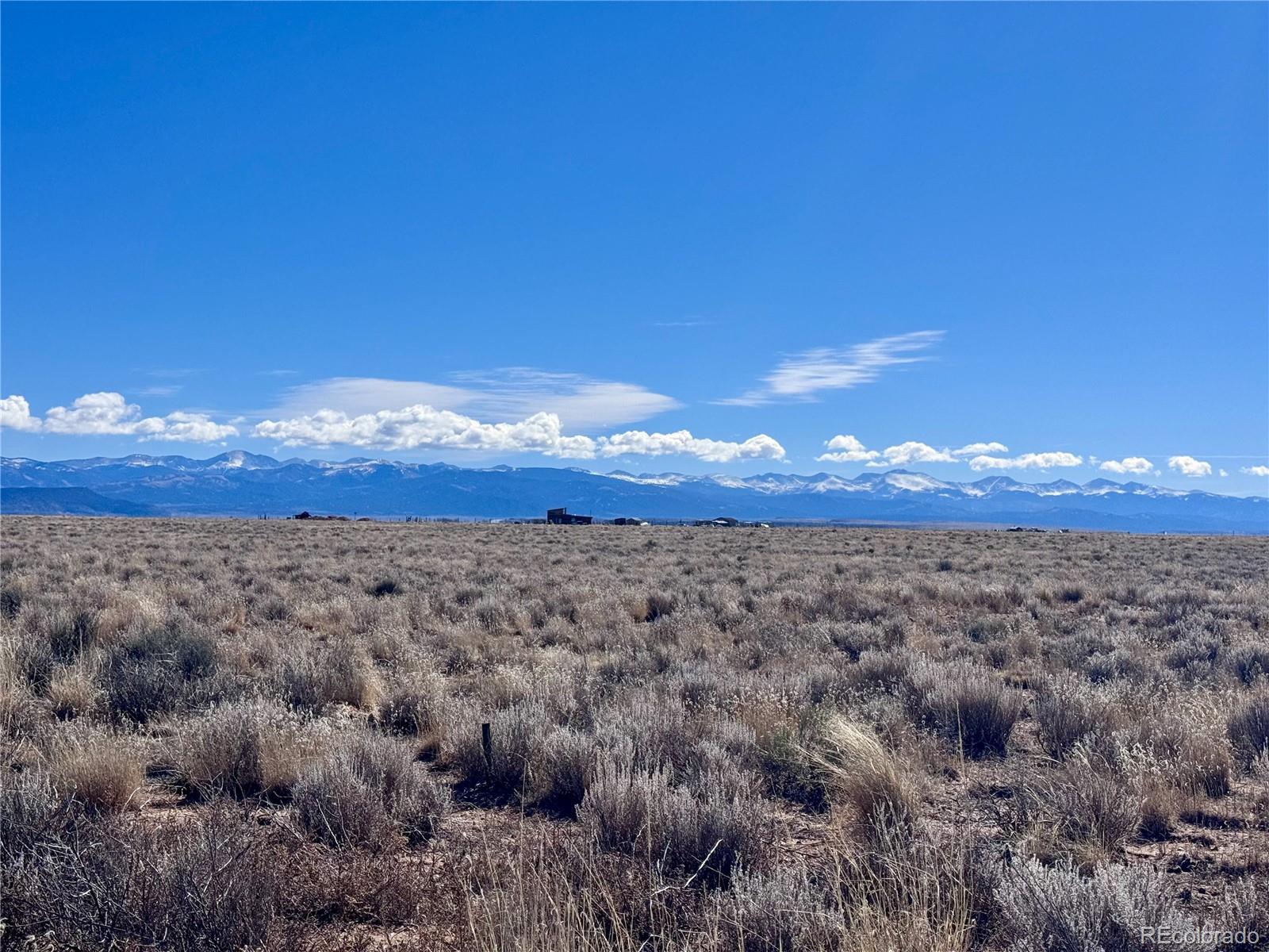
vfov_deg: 30.3
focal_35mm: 48
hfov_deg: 39.7
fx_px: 1760
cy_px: 476
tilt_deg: +0.9
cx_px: 634
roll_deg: -2.0
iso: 80
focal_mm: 6.76
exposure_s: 1/12500
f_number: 1.78
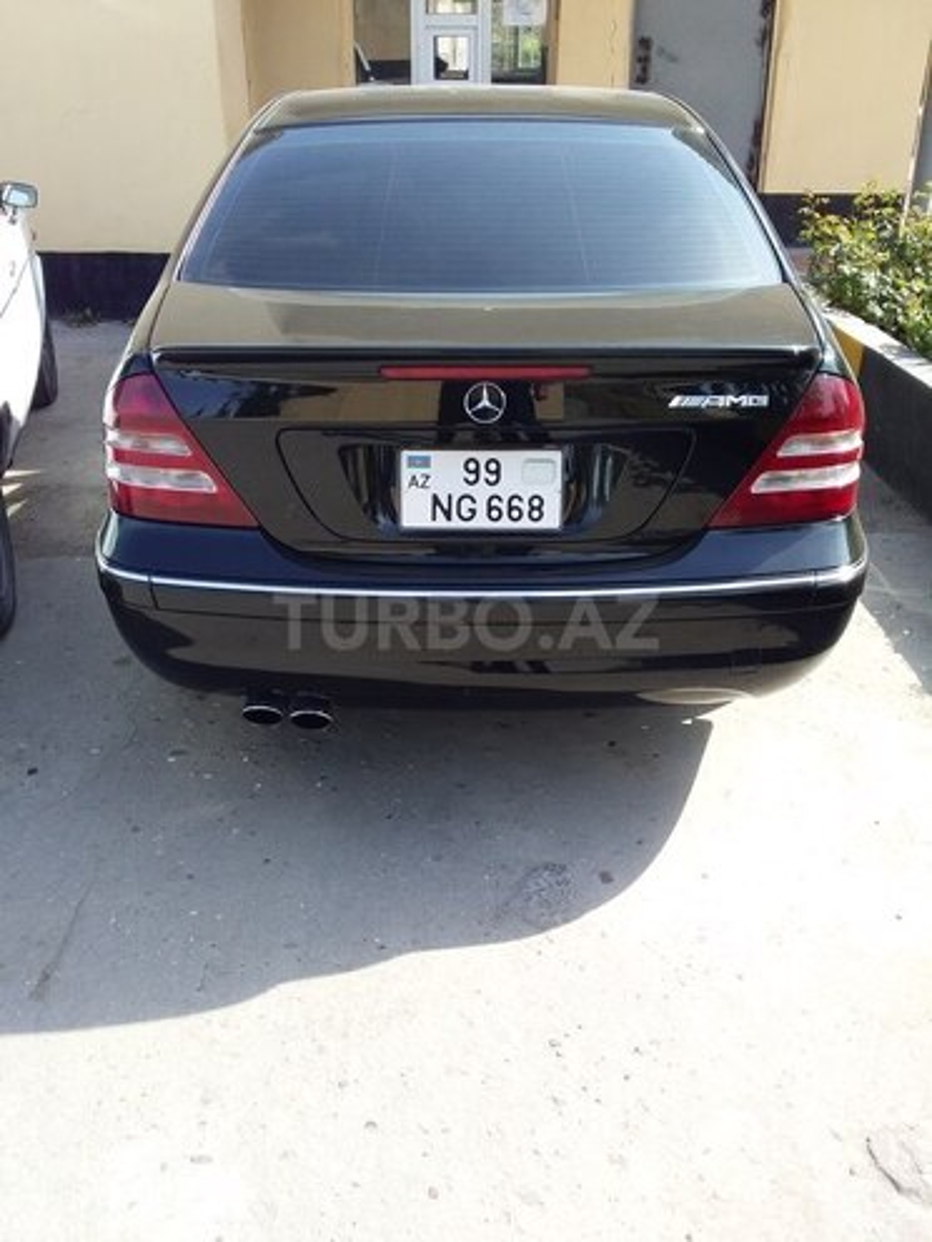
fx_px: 1113
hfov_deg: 45.4
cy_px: 621
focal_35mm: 31
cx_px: 466
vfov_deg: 58.4
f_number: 2.2
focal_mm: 3.3
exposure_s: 1/372
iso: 40
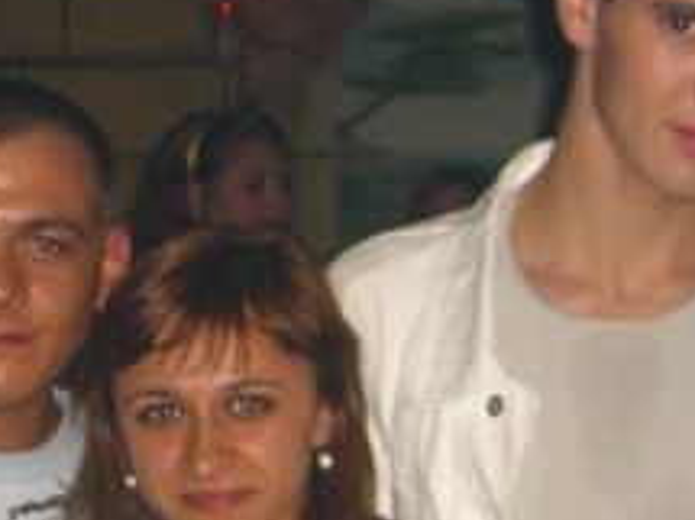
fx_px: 2127
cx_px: 71
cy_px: 317
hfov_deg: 18.3
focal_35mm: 106
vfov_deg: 13.9
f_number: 2.8
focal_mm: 7.9
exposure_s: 1/60
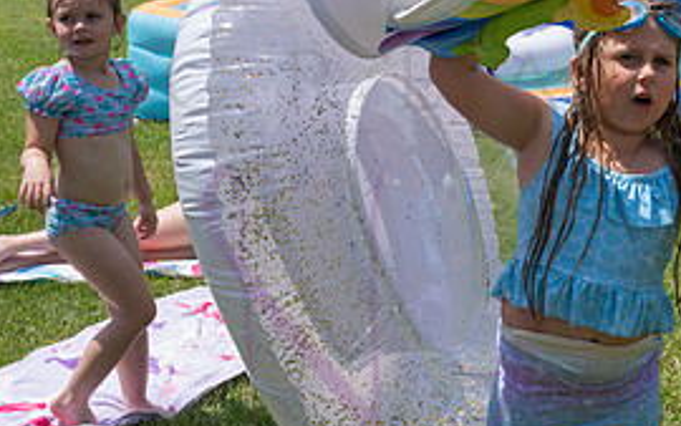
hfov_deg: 22.5
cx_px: 656
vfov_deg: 14.7
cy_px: 184
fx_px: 1652
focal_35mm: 89
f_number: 16
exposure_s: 1/400
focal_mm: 39
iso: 400
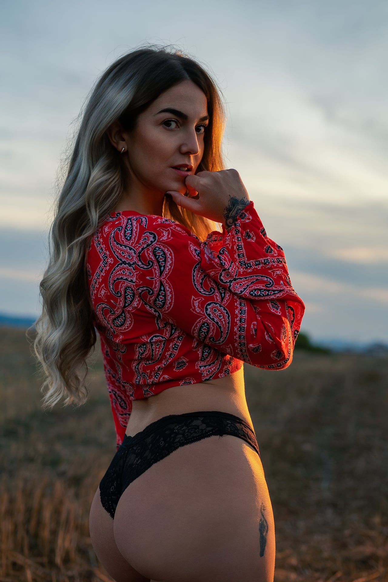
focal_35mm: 50
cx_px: 194
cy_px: 291
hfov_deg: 27.0
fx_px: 808
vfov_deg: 39.6
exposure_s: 1/250
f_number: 2.8
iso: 160
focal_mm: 50
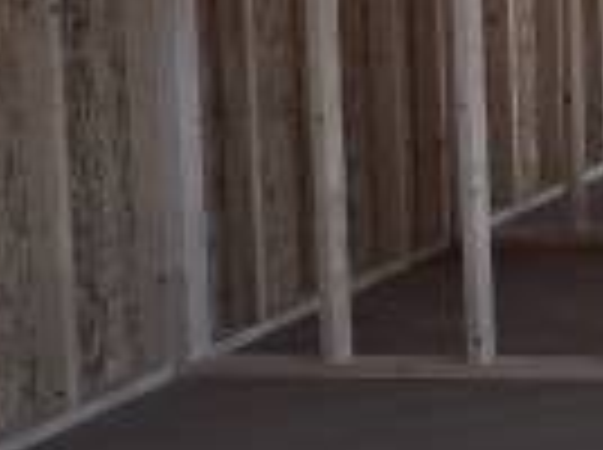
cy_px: -76
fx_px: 1913
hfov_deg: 14.6
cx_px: 1224
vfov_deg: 13.1
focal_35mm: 110
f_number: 1.8
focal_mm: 5.54
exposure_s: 1/260
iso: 50
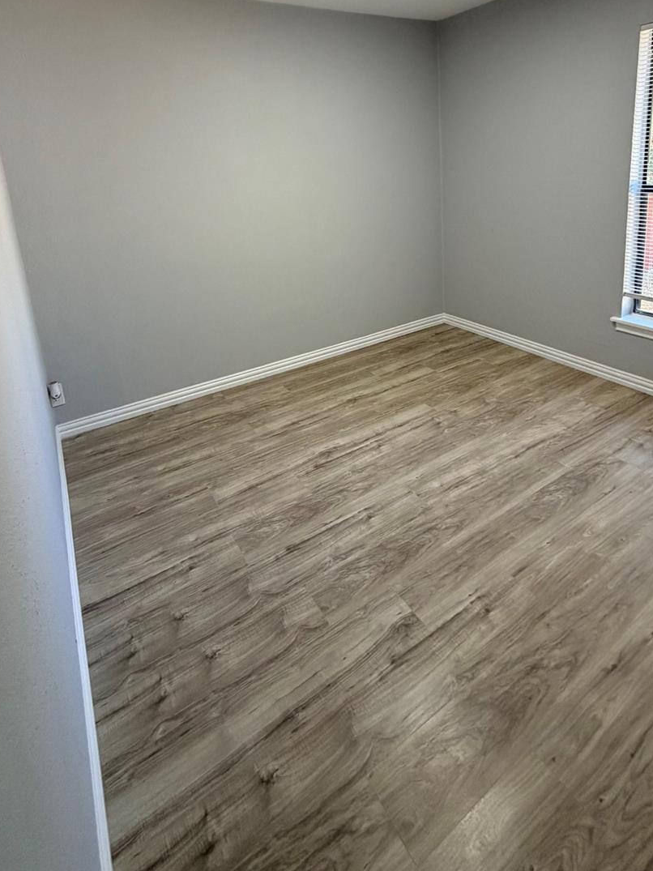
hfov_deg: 65.8
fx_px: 503
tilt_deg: -11.4
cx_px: 364
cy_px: 268
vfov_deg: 78.2
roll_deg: +3.7
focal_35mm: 20
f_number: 2.2
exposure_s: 1/121
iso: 250
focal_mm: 2.22
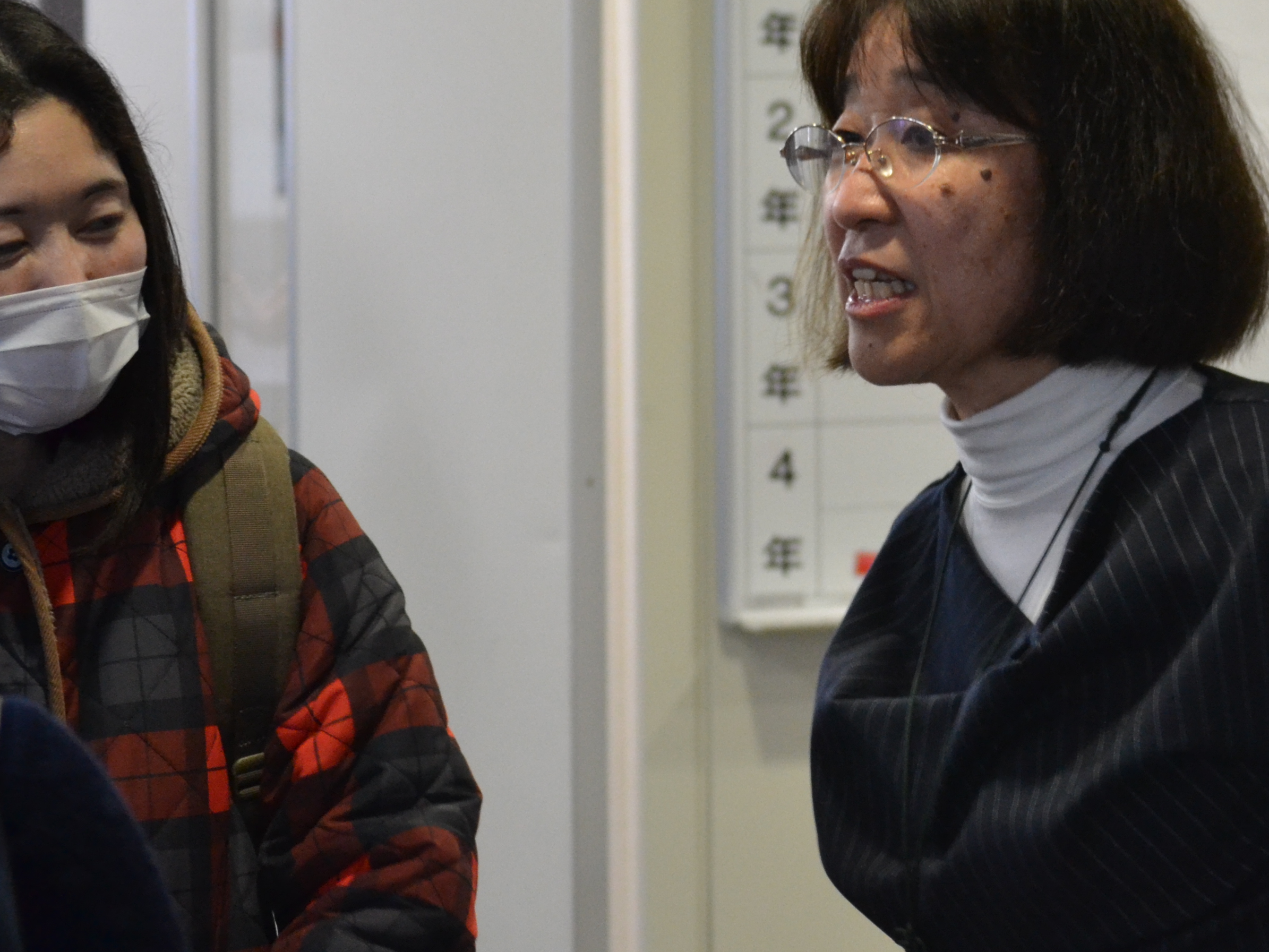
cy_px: 499
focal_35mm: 153
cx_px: 907
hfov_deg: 12.9
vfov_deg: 9.7
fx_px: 5607
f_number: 4
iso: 1800
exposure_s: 1/60
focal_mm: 55
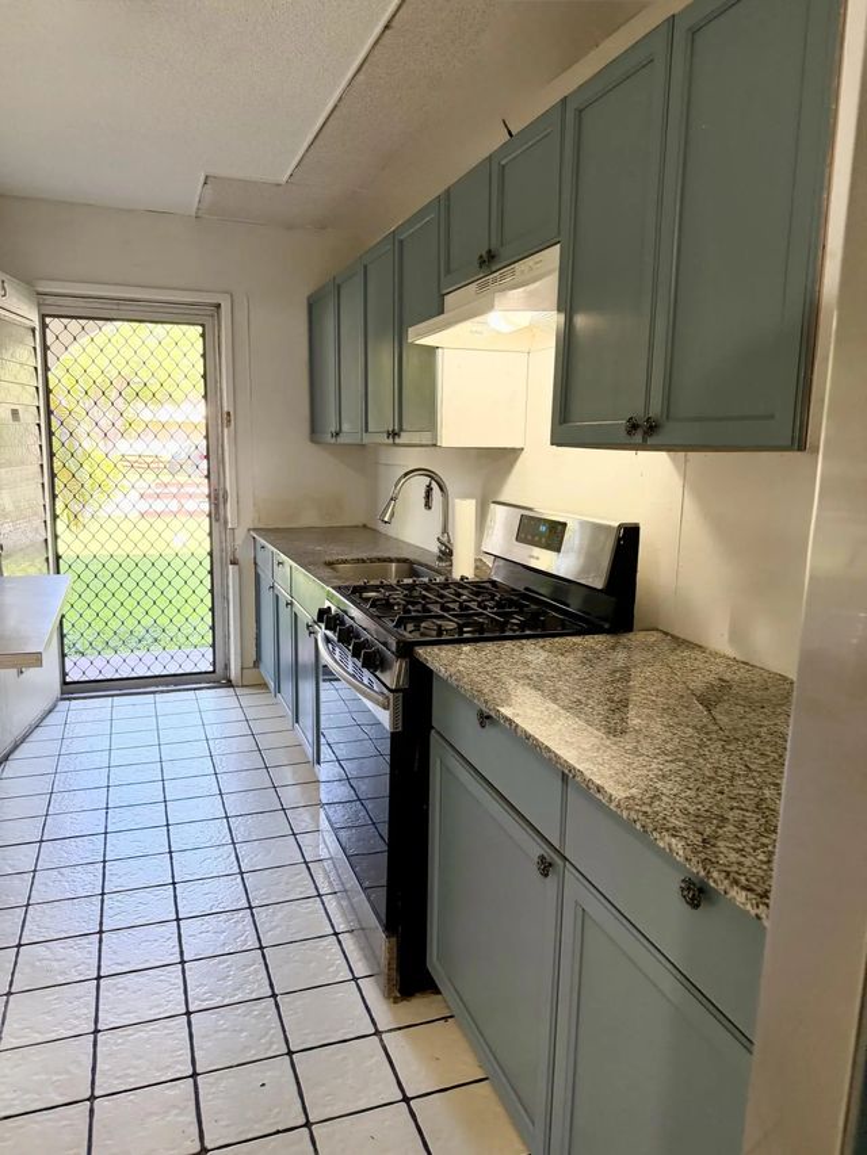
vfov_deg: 71.6
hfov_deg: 56.8
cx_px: 434
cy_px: 578
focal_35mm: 24
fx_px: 801
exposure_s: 1/120
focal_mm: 6.76
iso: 250
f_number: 1.78
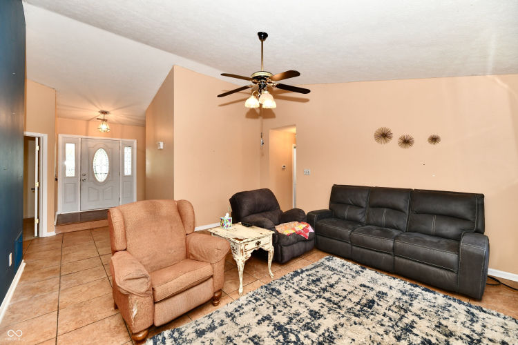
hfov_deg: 104.3
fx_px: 201
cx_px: 259
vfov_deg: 81.2
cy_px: 172
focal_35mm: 14
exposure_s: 1/60
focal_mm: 14
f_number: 6.3
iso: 640
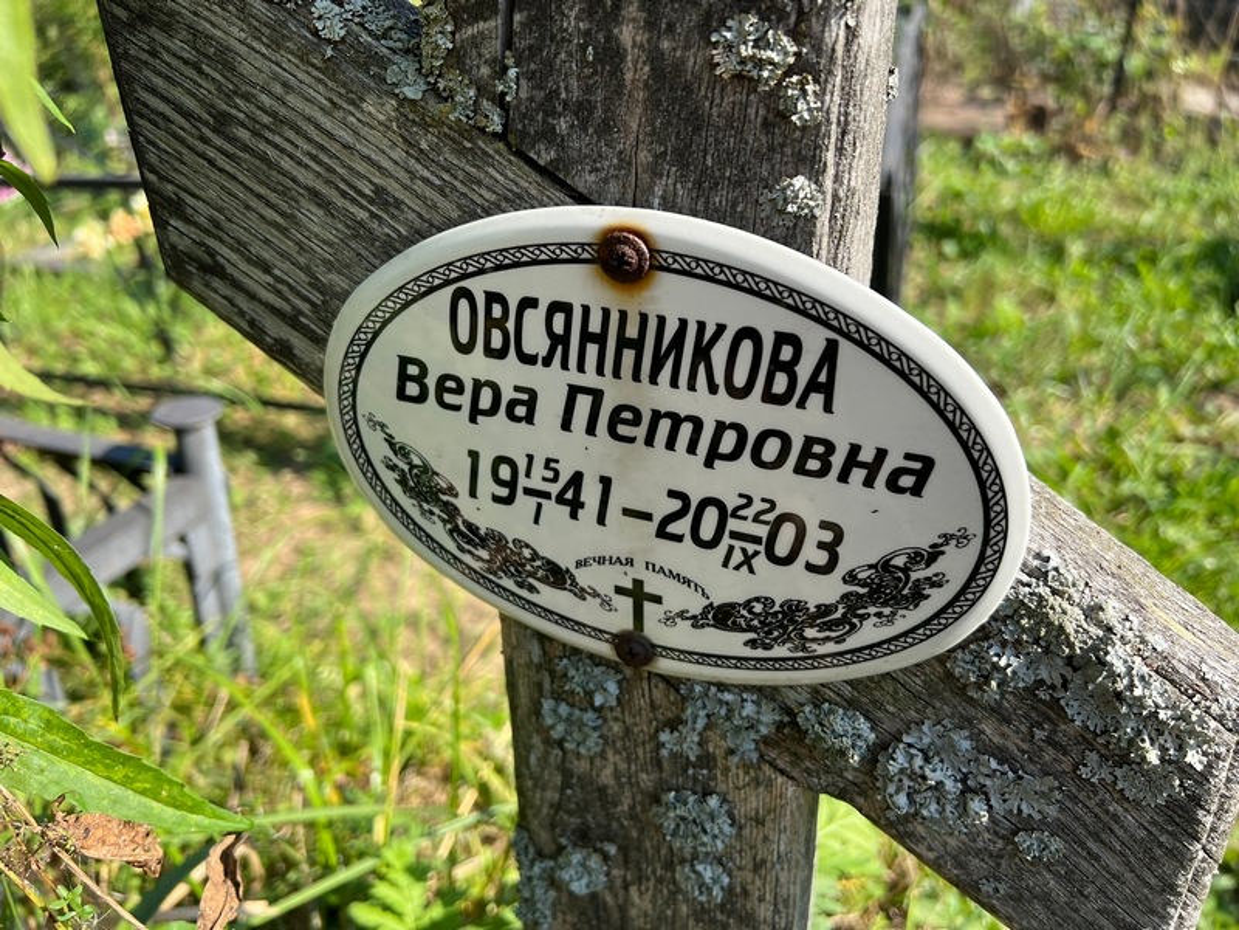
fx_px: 931
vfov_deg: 53.1
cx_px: 620
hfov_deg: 67.3
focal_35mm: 26
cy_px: 465
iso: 50
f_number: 1.5
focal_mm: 5.7
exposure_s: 1/1449
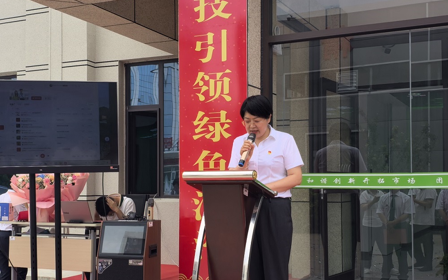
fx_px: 623
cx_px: 224
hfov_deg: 39.6
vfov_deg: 25.3
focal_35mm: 51
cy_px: 165
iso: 50
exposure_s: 1/327
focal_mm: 6.35
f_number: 4
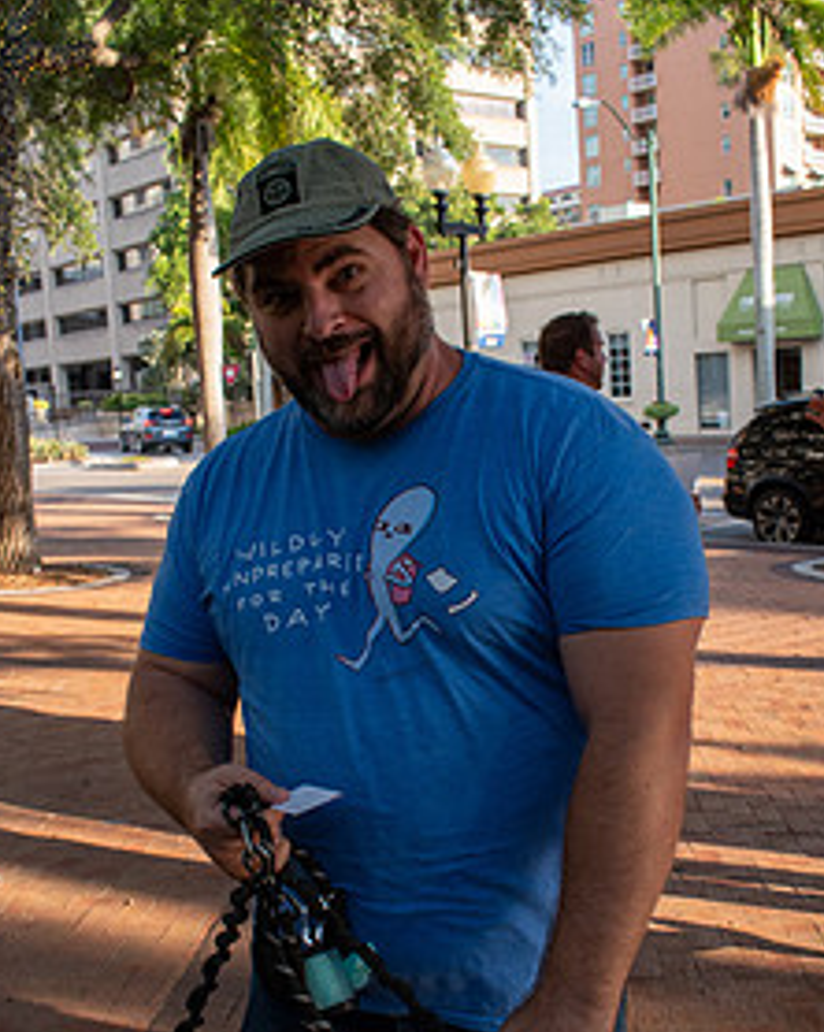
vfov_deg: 44.6
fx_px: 1251
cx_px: 442
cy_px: 620
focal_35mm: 41
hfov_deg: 36.4
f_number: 7.1
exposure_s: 1/200
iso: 400
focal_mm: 18
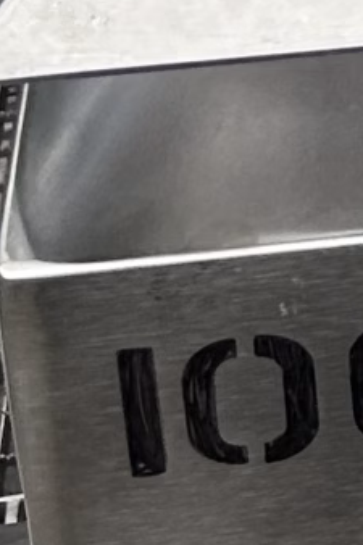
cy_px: -672
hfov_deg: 5.9
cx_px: 1300
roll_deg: -6.3
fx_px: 3104
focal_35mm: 205
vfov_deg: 9.2
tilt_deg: -34.8
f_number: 1.5
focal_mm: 5.7
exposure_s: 1/4115
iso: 50
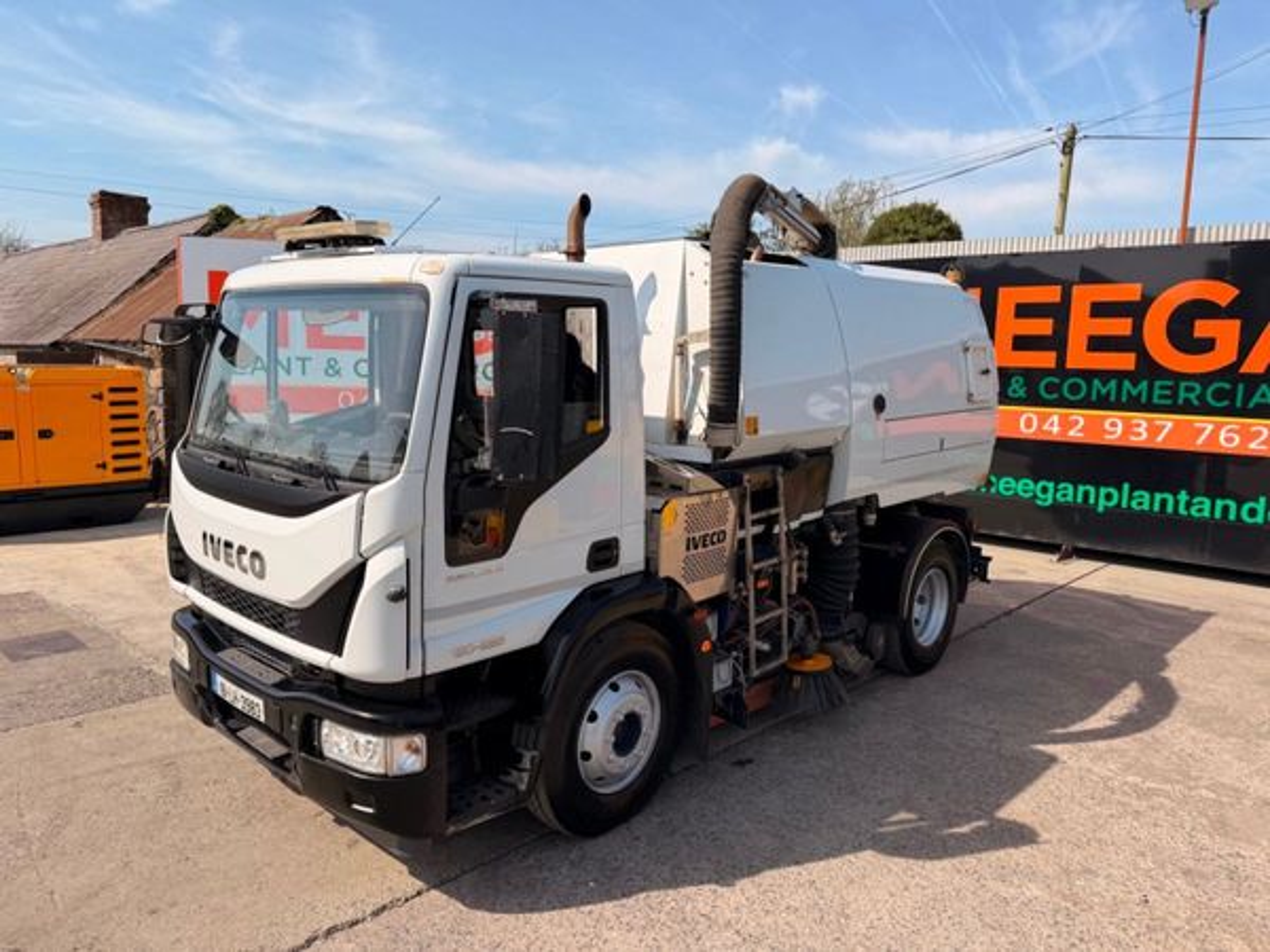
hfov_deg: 71.6
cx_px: 635
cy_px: 476
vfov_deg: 56.8
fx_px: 881
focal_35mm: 24
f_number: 1.78
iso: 80
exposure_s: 1/4673
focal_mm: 6.76
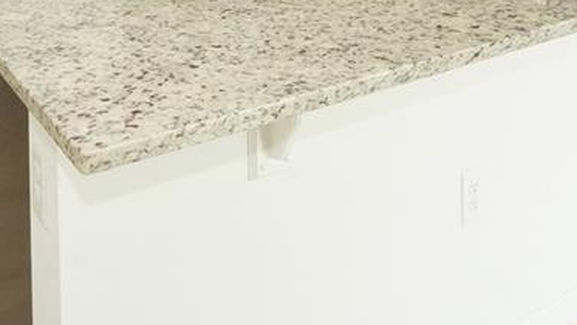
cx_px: 244
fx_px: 726
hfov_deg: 43.2
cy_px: -183
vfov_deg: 20.8
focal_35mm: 47
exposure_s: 1/60
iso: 2500
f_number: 16
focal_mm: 11
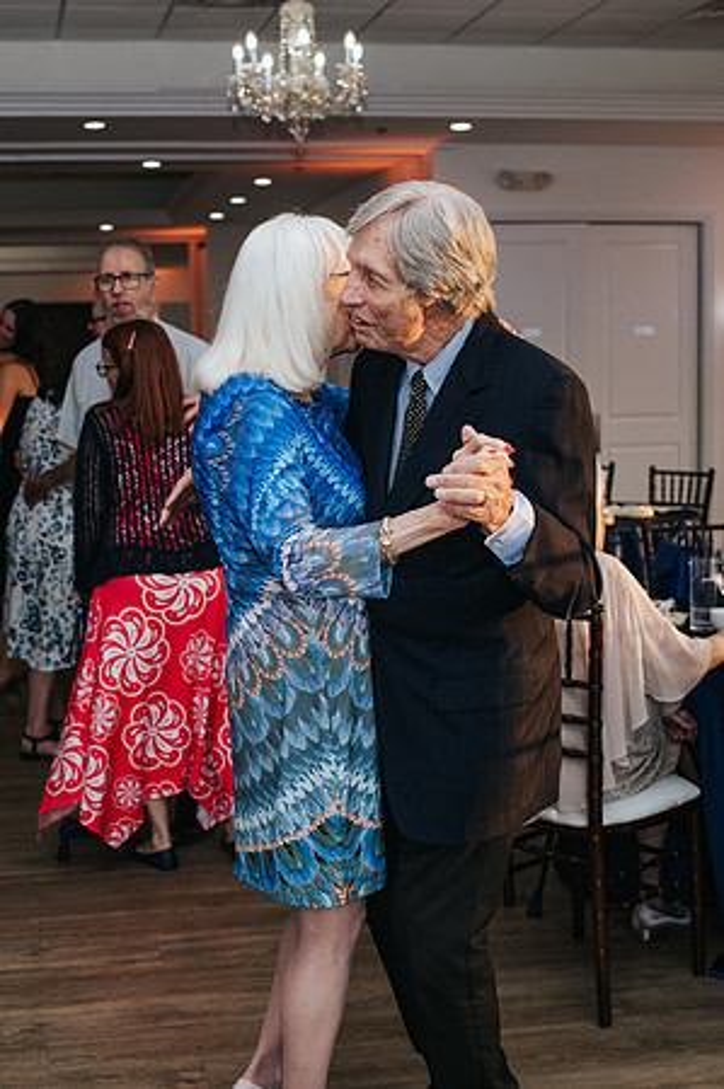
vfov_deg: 37.8
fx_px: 1589
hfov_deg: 25.5
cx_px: 226
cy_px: 544
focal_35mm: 53
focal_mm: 35
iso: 800
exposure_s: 1/200
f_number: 3.2
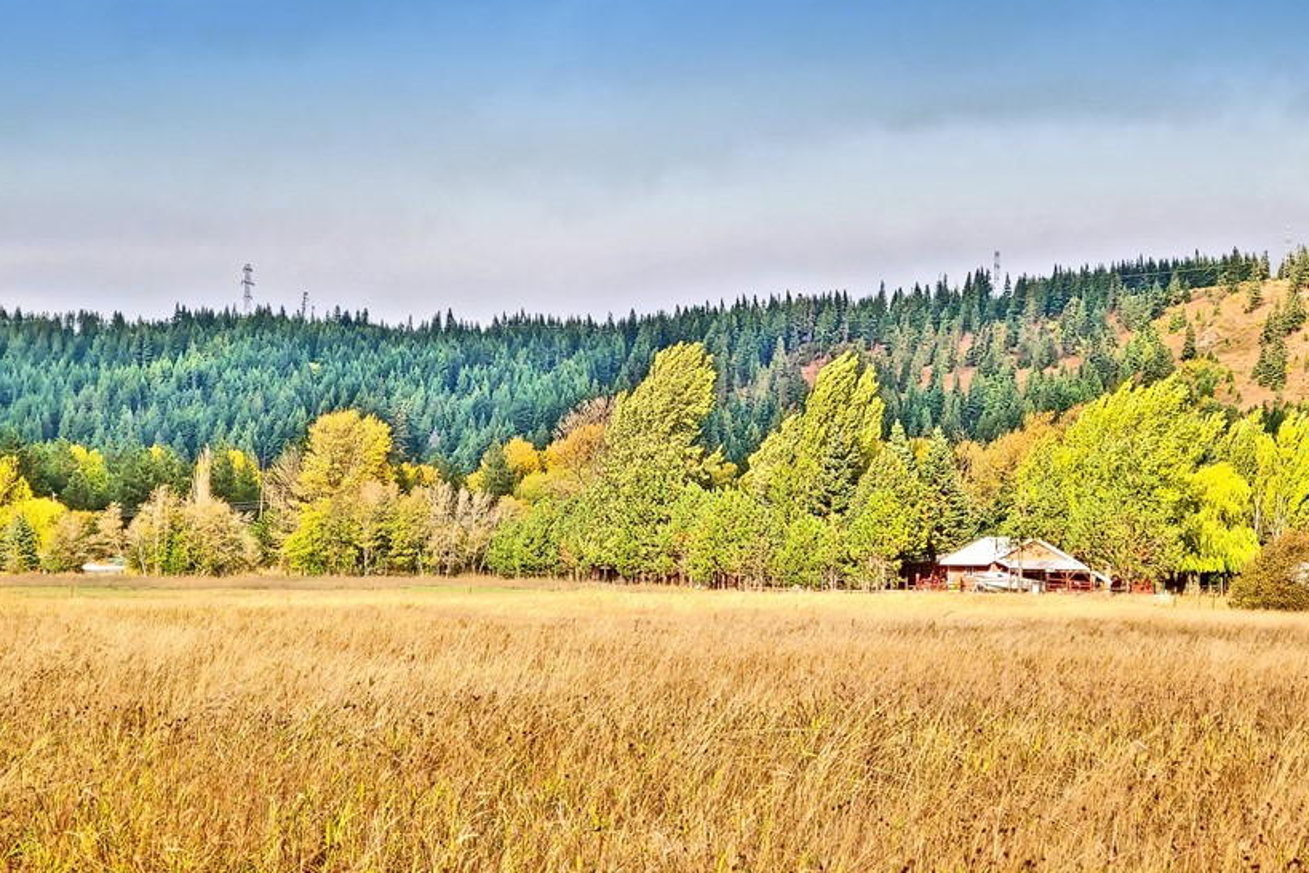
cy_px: 476
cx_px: 732
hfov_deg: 30.9
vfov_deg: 20.9
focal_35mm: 65
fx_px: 2363
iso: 50
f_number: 2.4
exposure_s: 1/400
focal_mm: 5.88
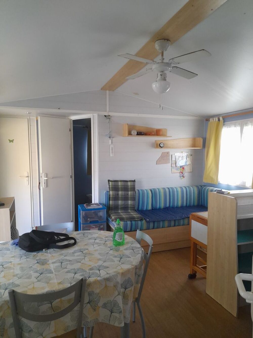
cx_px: 126
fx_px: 244
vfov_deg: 69.4
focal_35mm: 25
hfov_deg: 54.9
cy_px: 169
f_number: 2
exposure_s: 1/60
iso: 320
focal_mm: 4.6
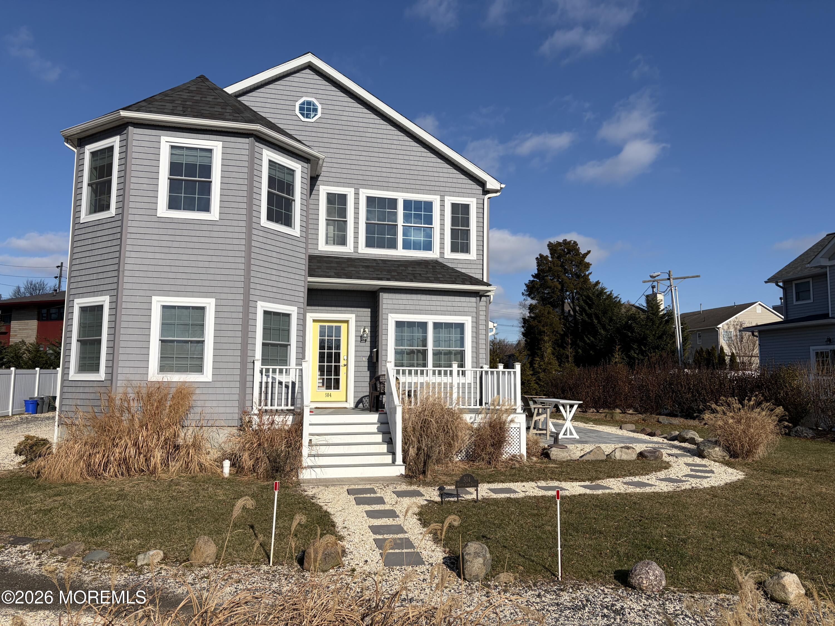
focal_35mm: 26
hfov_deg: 67.3
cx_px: 418
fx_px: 627
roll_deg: -1.0
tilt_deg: +8.4
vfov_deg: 53.1
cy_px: 313
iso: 50
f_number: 1.6
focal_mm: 5.96
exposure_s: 1/8850
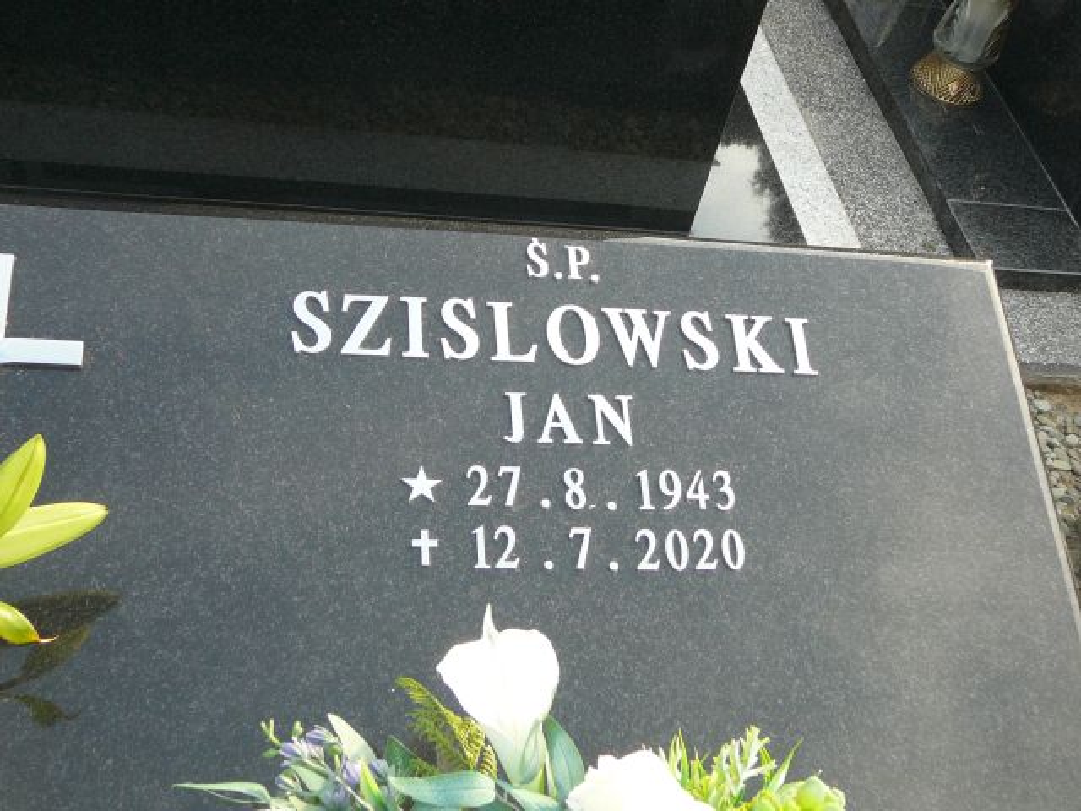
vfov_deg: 33.6
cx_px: 540
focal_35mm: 43
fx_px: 1343
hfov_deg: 43.9
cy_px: 406
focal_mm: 6.4
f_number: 3.2
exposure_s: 1/80
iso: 80
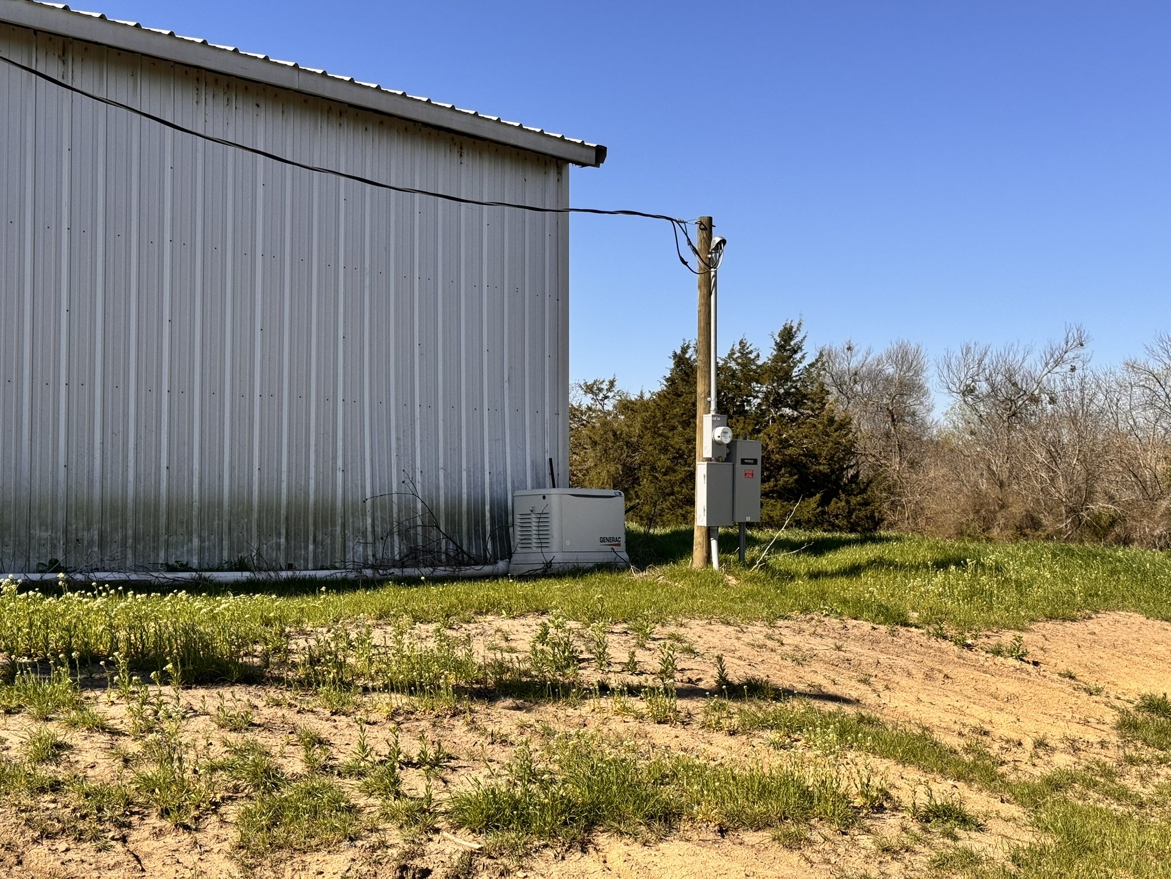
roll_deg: -0.5
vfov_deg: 30.3
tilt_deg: +0.4
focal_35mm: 48
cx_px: 586
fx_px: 1624
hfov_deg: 39.7
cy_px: 440
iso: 64
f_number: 1.78
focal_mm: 6.76
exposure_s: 1/4975
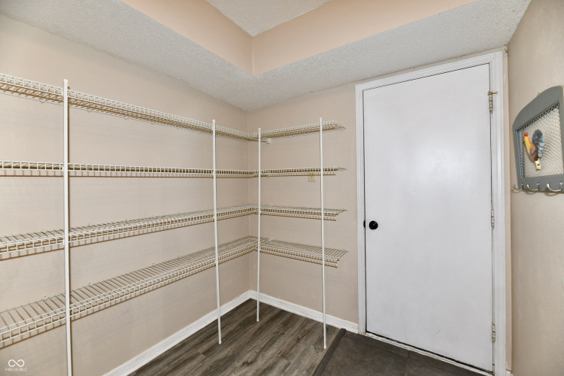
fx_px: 219
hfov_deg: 104.3
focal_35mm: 14
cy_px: 188
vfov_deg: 81.2
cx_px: 282
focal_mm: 14
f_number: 6.3
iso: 640
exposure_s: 1/60
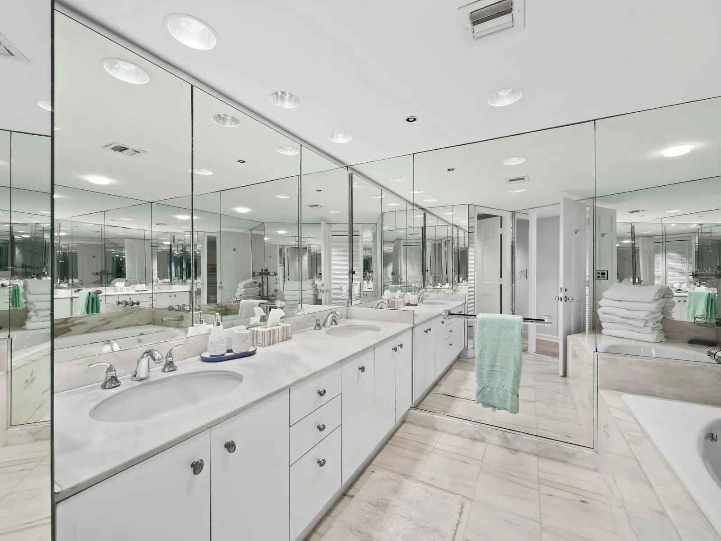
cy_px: 270
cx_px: 360
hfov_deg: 102.0
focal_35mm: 14
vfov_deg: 85.7
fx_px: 292
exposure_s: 1/2.5
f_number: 10
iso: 400
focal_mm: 7
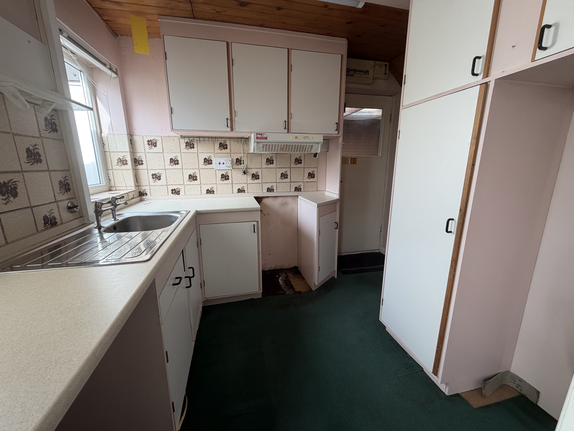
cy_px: 216
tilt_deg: -11.6
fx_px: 232
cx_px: 287
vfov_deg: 85.7
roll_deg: +0.3
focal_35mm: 14
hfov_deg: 102.1
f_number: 2.2
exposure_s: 1/121
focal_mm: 2.22
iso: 80
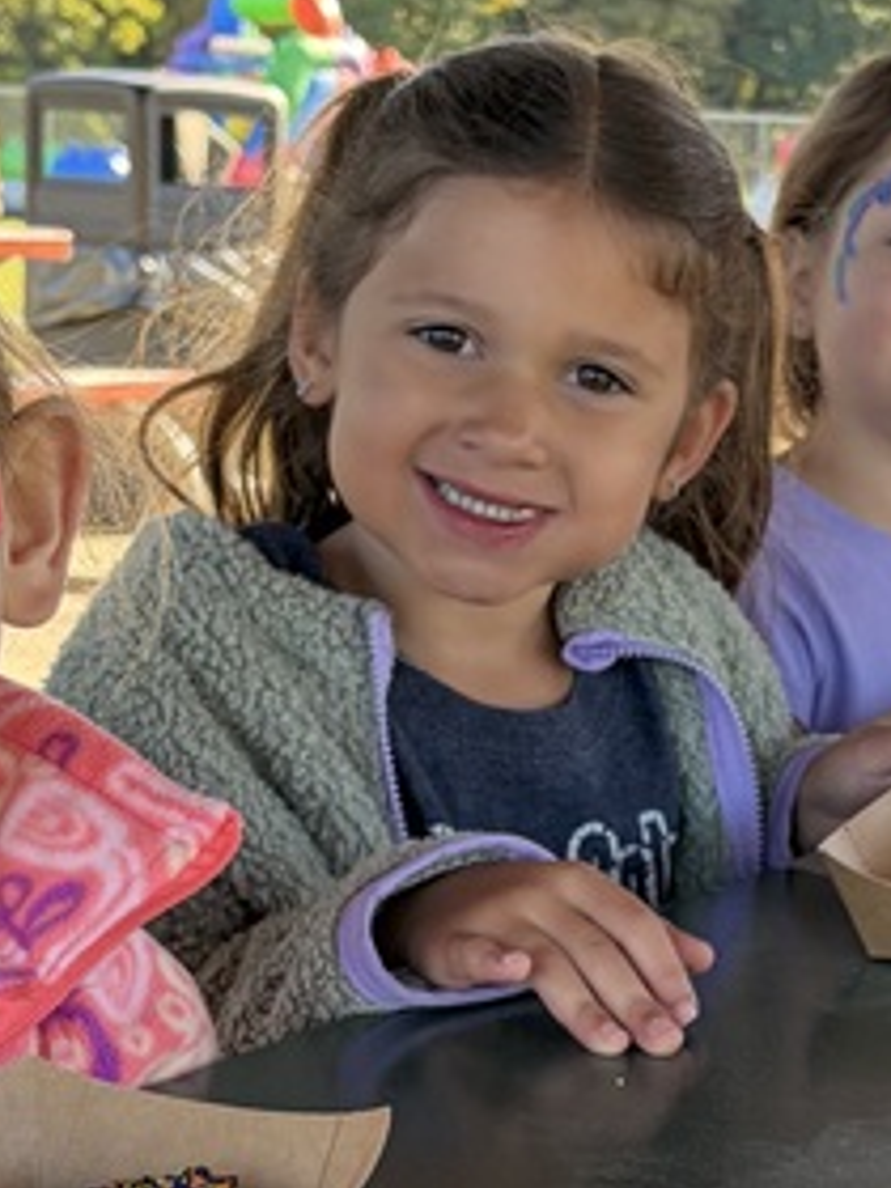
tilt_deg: -13.4
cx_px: 670
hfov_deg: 15.5
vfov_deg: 20.5
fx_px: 3260
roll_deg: -2.7
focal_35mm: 95
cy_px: 853
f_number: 1.6
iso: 50
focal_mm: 5.96
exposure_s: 1/206
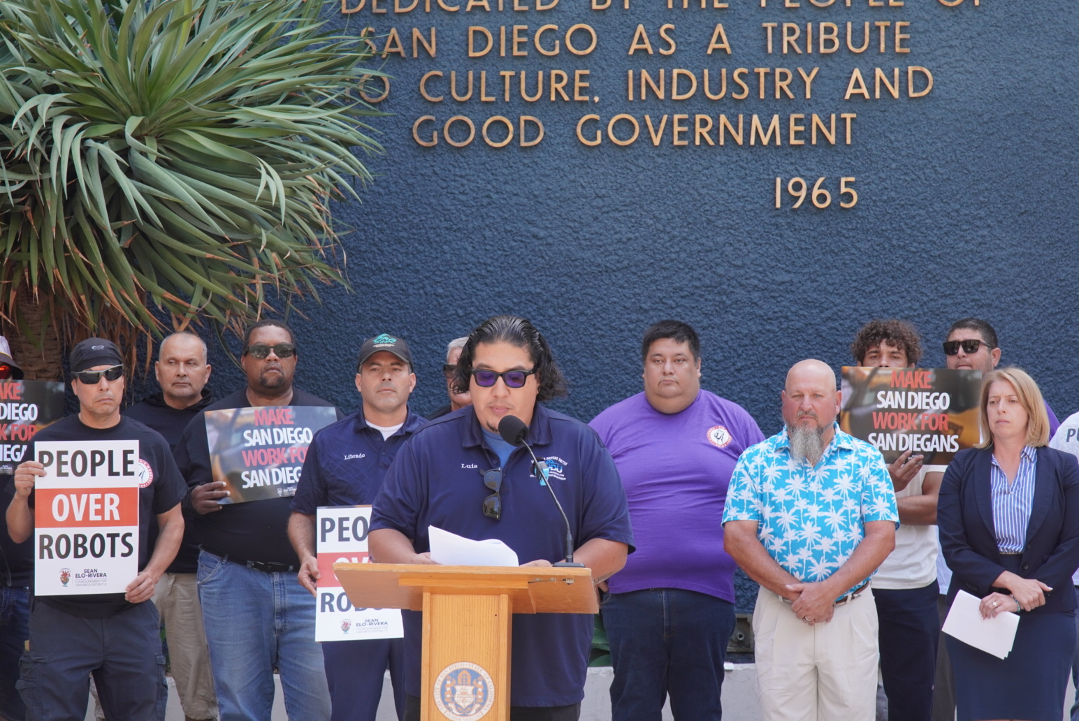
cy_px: 349
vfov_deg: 20.2
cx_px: 563
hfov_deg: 29.8
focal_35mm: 68
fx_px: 2025
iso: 250
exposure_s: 1/80
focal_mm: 43
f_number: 7.1
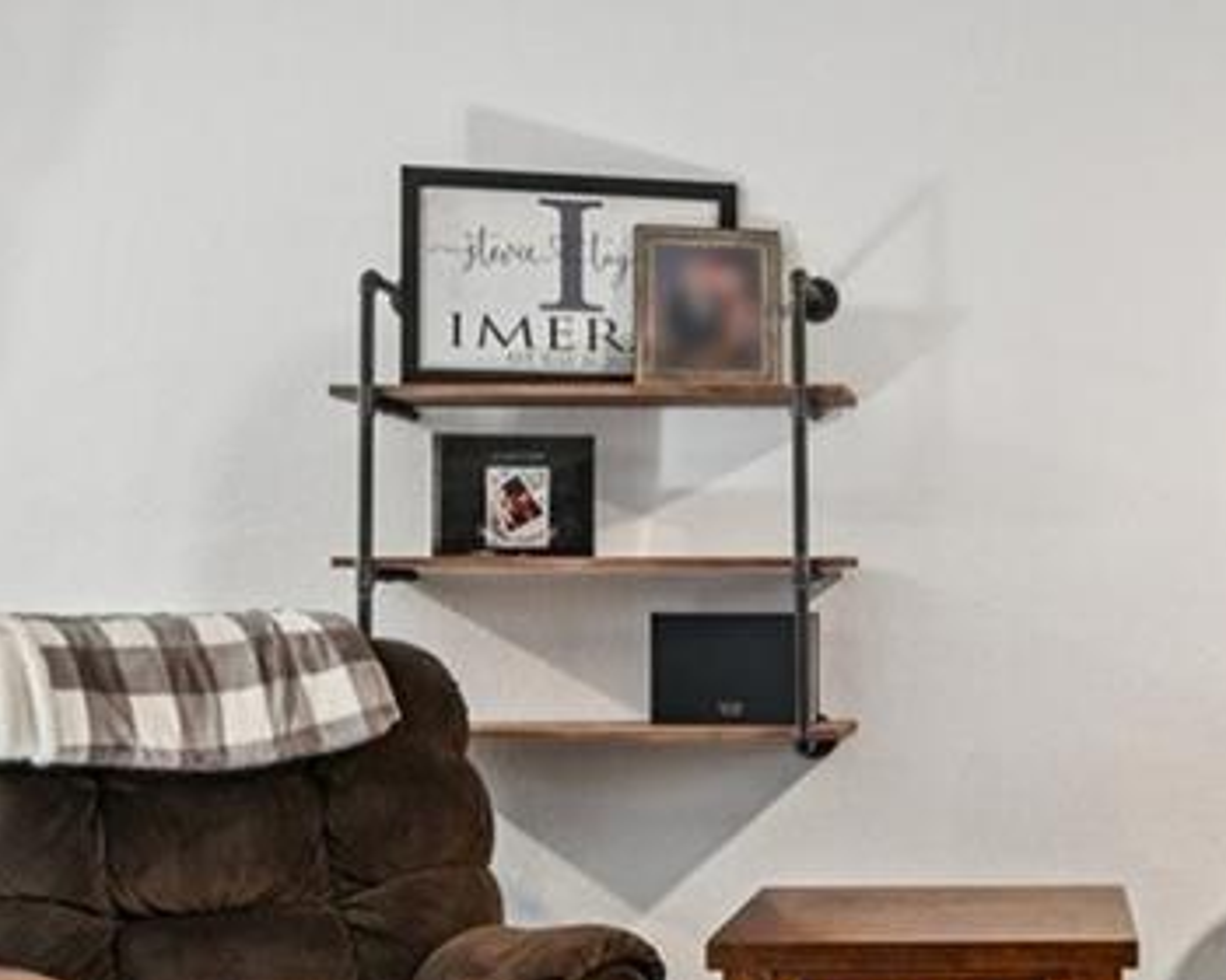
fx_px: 2177
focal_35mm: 60
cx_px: 1002
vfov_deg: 25.4
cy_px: 546
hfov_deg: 30.6
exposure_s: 1/4
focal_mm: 14
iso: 400
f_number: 11
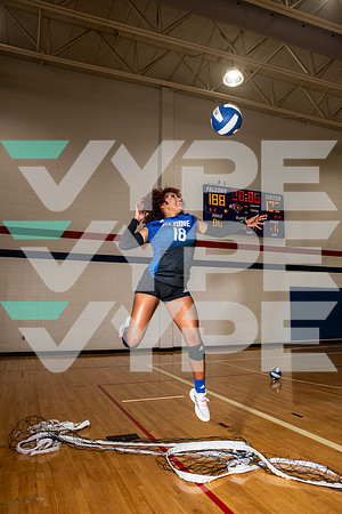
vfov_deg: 69.4
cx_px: 171
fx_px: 370
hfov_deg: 49.6
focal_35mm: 26
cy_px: 257
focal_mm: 26
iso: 320
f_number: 6.3
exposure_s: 1/250
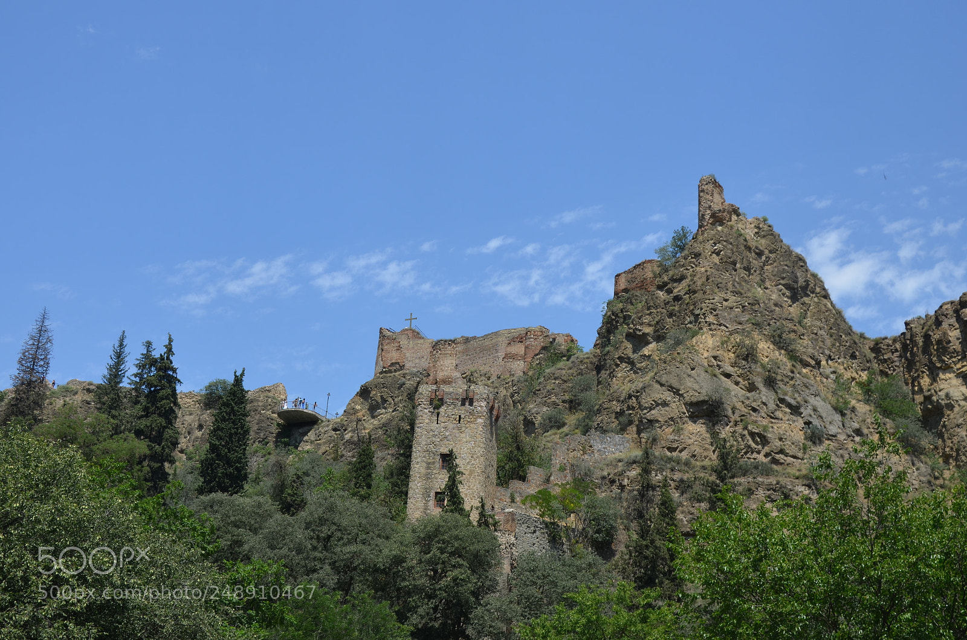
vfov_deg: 29.7
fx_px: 1206
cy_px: 320
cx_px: 484
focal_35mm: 45
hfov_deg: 43.7
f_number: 8
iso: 110
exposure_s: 1/250
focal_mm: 30
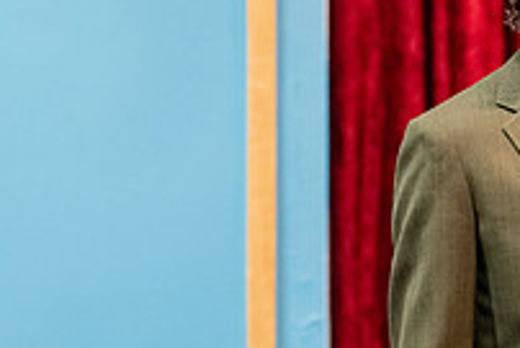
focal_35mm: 345
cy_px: 215
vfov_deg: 4.0
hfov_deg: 6.0
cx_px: 456
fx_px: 4987
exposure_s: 1/200
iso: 3200
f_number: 3.2
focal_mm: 120
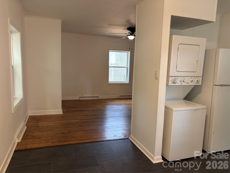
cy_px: 86
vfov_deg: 53.1
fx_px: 173
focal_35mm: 26
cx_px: 115
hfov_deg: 67.3
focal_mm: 5.96
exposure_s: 1/120
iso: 125
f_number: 1.6
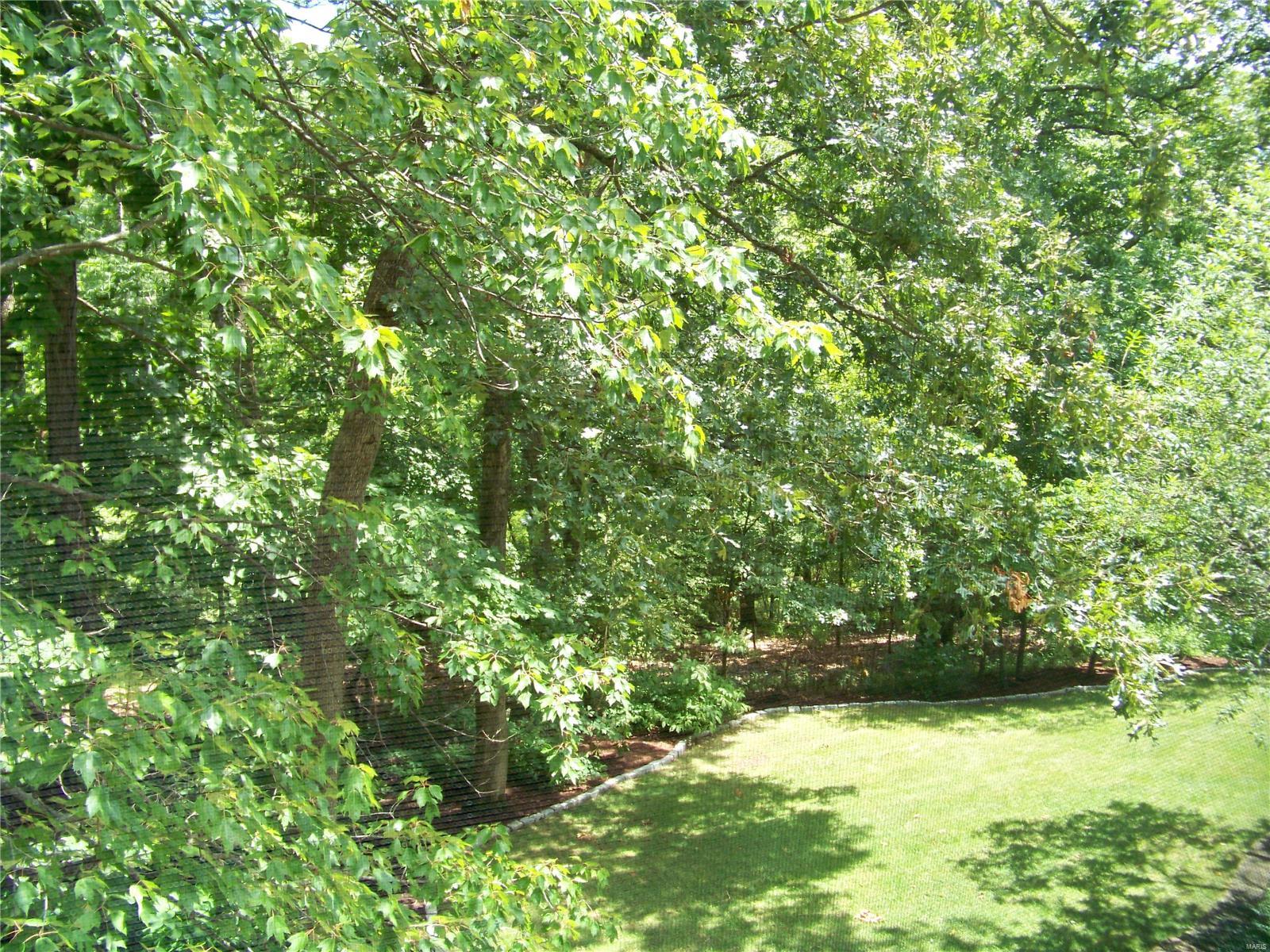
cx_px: 635
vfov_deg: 42.9
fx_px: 1211
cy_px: 476
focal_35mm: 33
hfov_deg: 55.4
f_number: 2.8
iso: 100
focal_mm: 5.85
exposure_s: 1/160
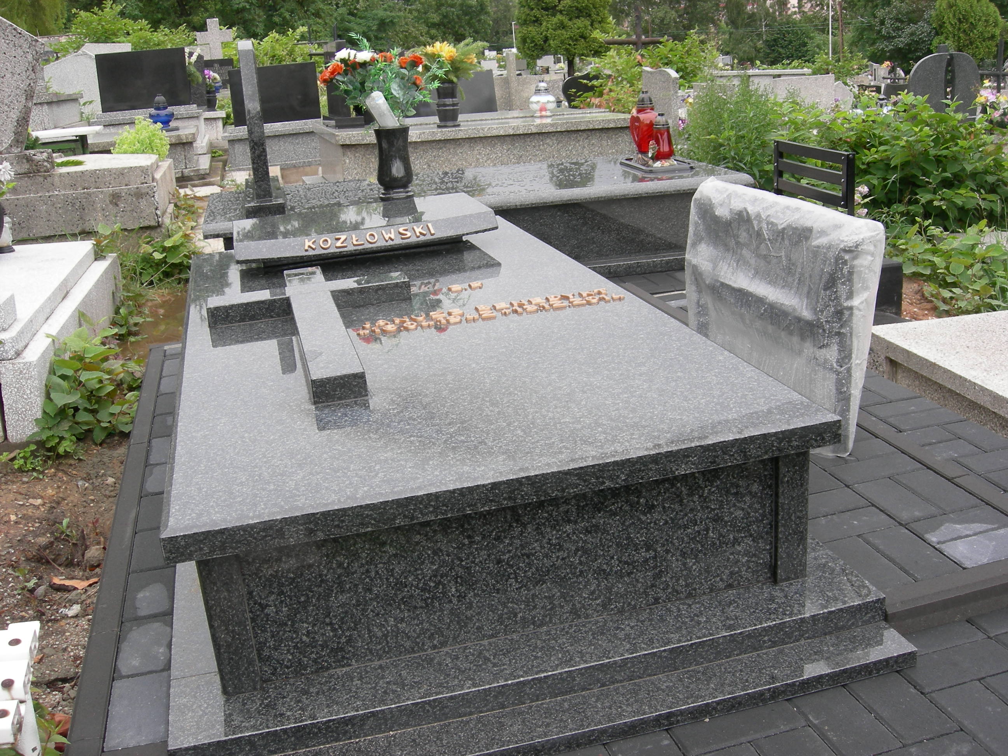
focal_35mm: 36
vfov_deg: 39.7
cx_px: 504
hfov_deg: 51.4
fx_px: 1048
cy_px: 378
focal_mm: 7.5
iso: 64
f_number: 4.3
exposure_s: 1/144
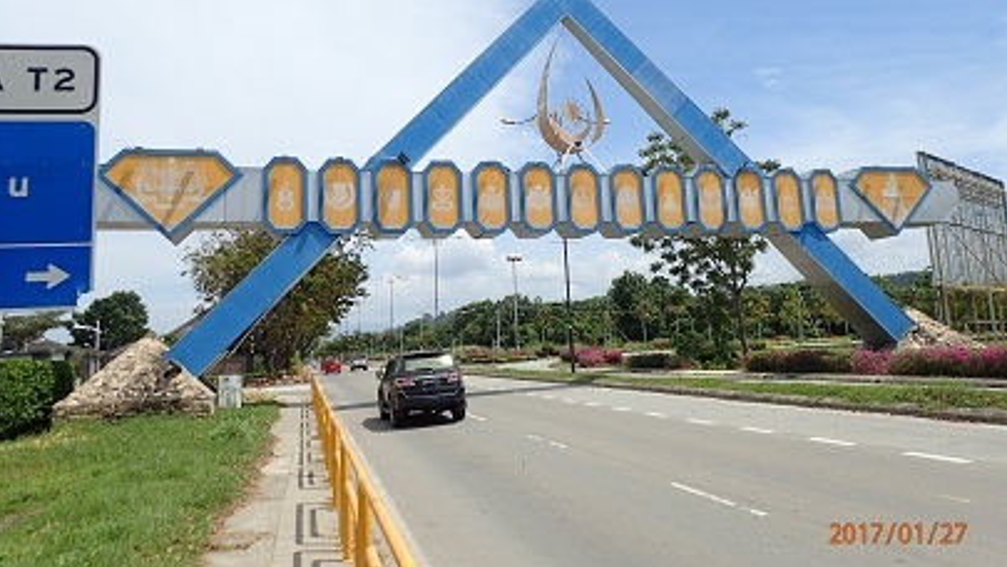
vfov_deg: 41.3
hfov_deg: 67.9
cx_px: 512
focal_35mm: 28
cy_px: 226
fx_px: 748
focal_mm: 4.5
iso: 100
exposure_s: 1/250
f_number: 8
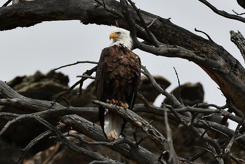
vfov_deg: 1.8
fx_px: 5105
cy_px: 82
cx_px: 122
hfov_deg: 2.7
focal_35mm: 750
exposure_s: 1/500
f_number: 8
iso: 125
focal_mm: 500
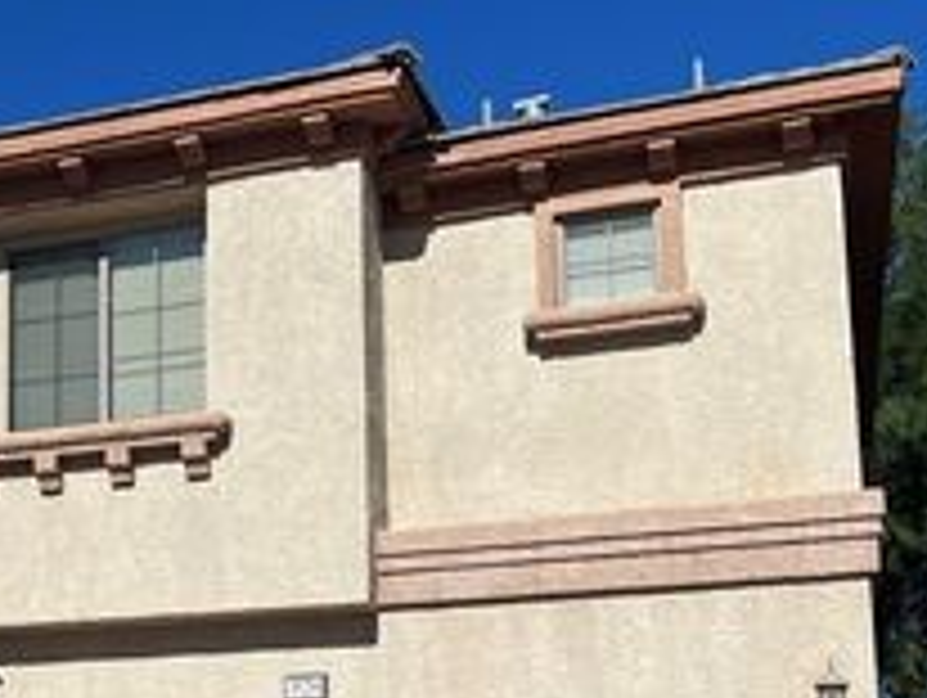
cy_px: 696
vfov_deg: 22.4
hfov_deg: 28.8
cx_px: 0
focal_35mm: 63
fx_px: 1689
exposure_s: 1/8696
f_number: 1.5
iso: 50
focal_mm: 5.7
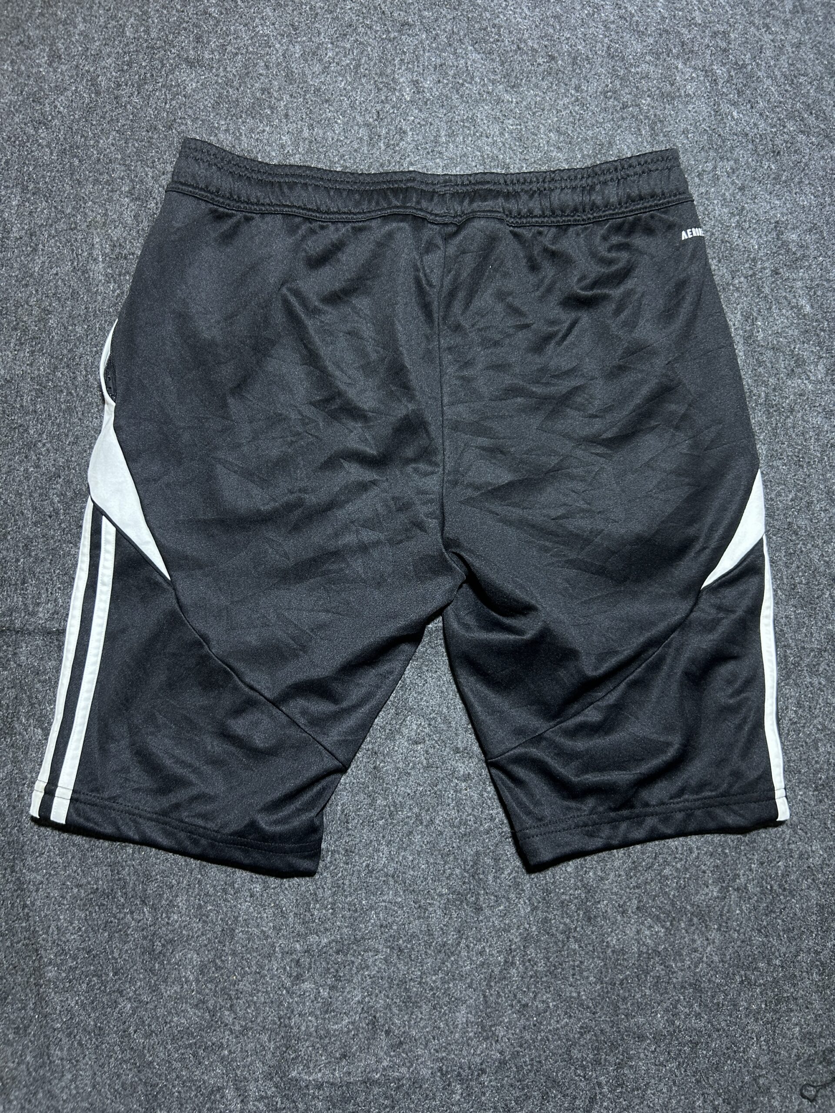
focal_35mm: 26
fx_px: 836
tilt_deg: -58.7
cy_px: 556
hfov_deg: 53.1
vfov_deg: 67.3
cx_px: 418
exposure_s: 1/50
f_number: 1.5
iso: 160
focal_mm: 5.7
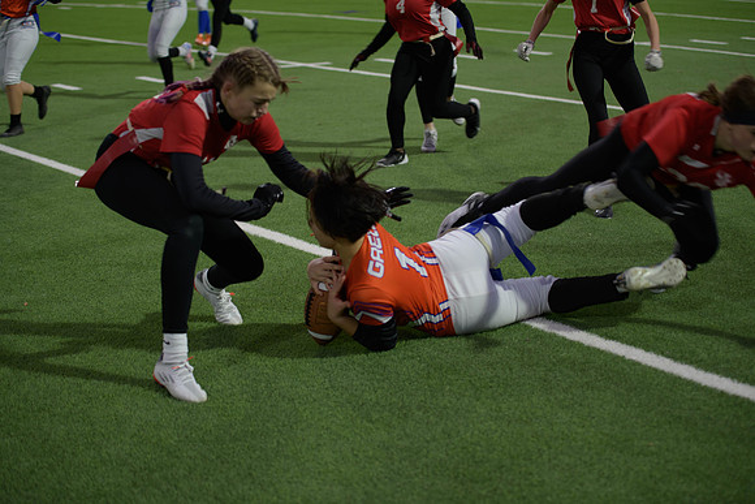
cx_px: 378
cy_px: 252
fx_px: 1468
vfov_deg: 19.5
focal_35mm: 70
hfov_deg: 28.8
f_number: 2.8
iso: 400
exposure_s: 1/200
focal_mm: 70
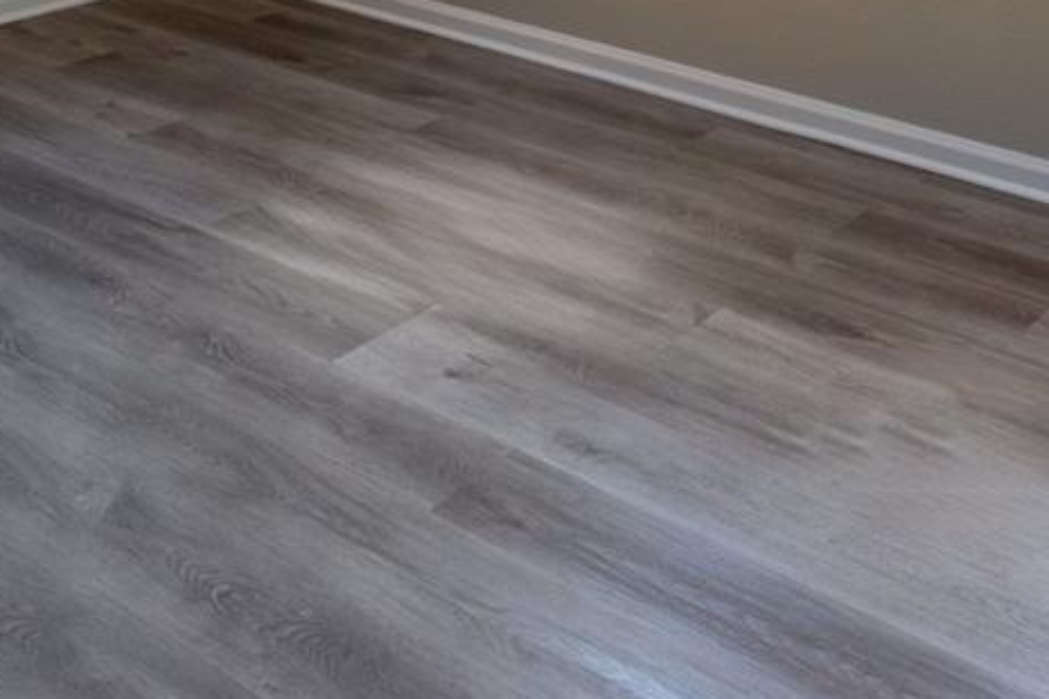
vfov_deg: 19.8
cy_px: -471
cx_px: 399
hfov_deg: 36.1
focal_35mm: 55
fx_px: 1603
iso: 64
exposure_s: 1/250
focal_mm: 16
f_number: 8
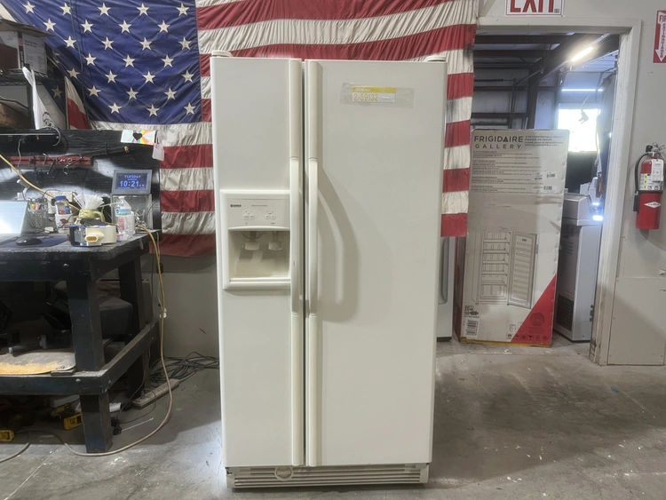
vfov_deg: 53.1
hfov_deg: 67.3
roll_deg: +0.4
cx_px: 333
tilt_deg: -9.4
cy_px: 250
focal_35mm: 26
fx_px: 500
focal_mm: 5.1
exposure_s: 1/60
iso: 100
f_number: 1.6
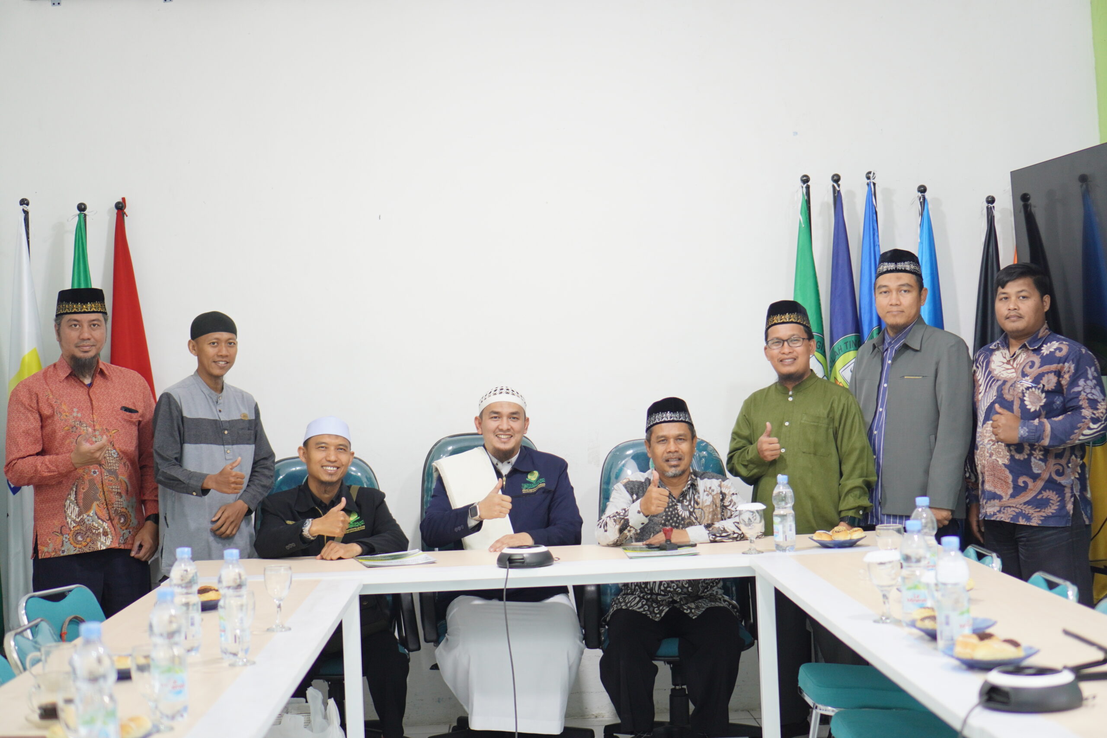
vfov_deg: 25.8
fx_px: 1614
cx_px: 554
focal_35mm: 52
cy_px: 369
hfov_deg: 37.8
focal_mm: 35
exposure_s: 1/100
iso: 200
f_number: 1.8
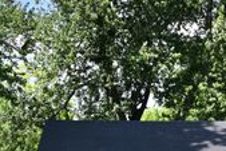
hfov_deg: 22.3
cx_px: 202
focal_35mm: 89
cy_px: 204
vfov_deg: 14.6
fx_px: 559
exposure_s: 1/500
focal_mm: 30
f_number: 6.3
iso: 160
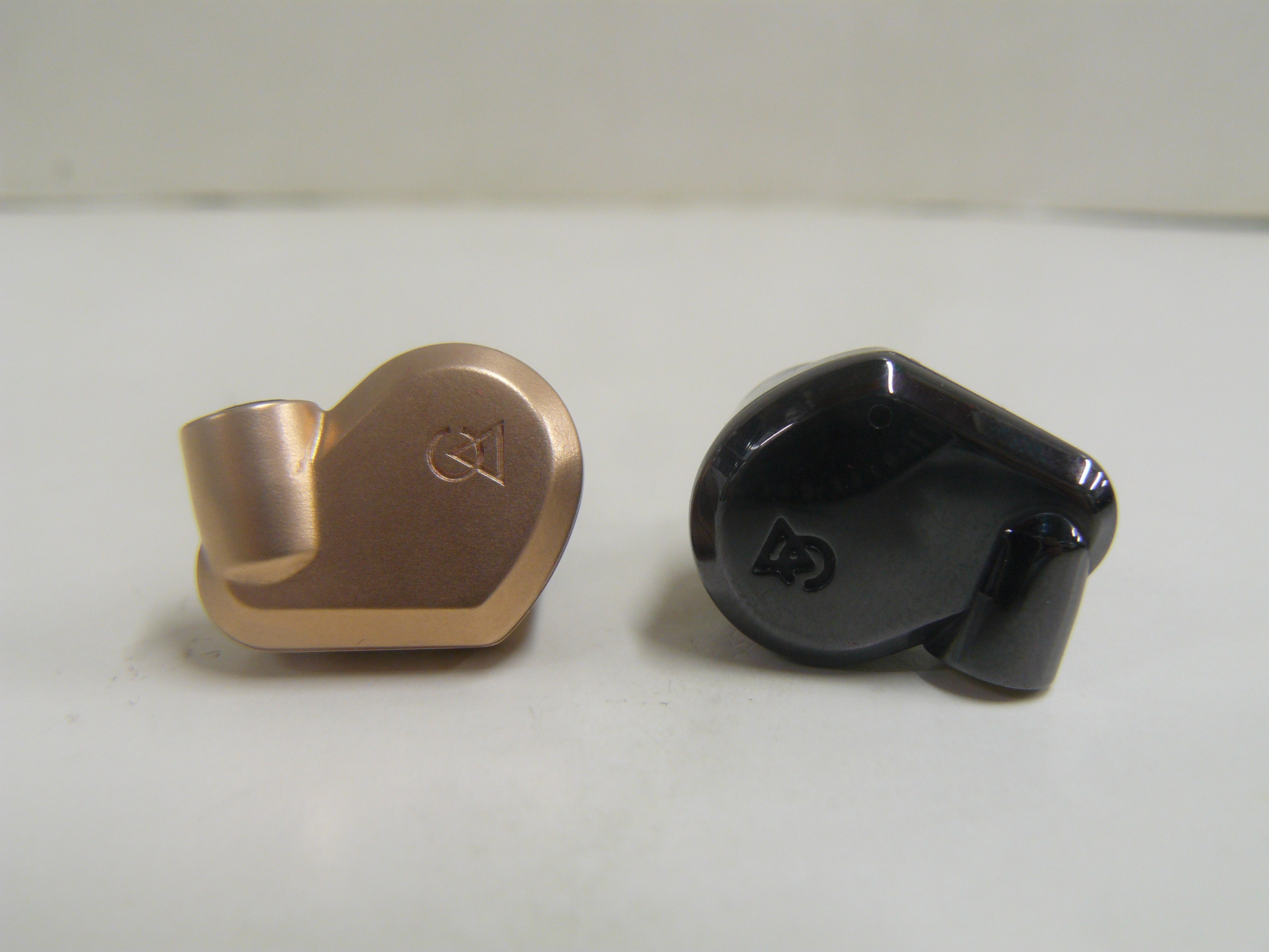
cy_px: 476
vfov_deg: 39.7
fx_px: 1320
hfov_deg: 51.4
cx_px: 634
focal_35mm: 36
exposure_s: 1/10
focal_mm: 6
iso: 100
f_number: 4
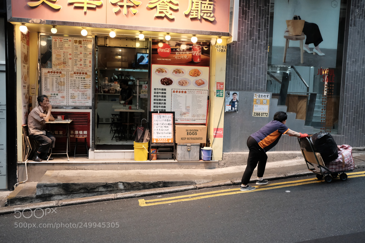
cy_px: 122
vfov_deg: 37.9
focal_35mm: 35
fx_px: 355
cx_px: 182
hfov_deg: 54.4
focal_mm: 23
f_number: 2.8
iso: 3200
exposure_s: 1/1000
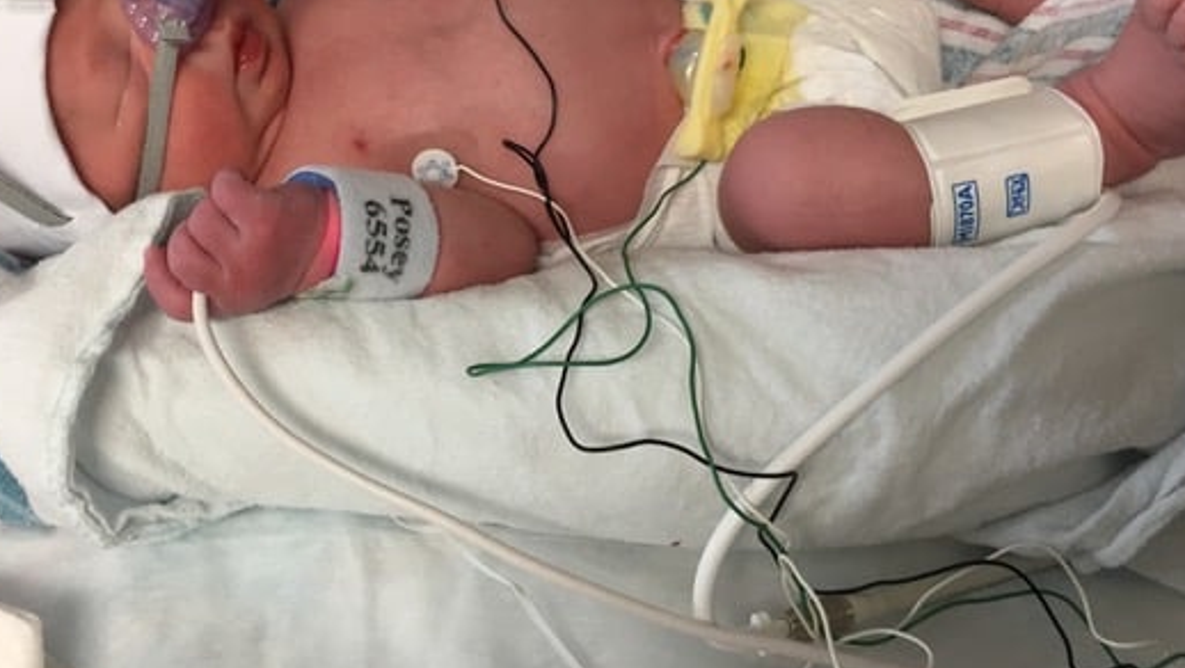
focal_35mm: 39
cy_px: 181
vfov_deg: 30.1
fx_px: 1226
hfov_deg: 51.3
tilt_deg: -43.6
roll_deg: +4.3
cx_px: 478
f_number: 2.2
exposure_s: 1/30
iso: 64
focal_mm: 4.15
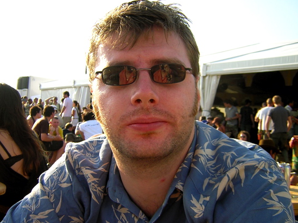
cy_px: 118
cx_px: 153
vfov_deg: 34.3
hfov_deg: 44.8
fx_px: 361
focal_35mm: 42
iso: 100
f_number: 2.6
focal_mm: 4.7
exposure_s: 1/536
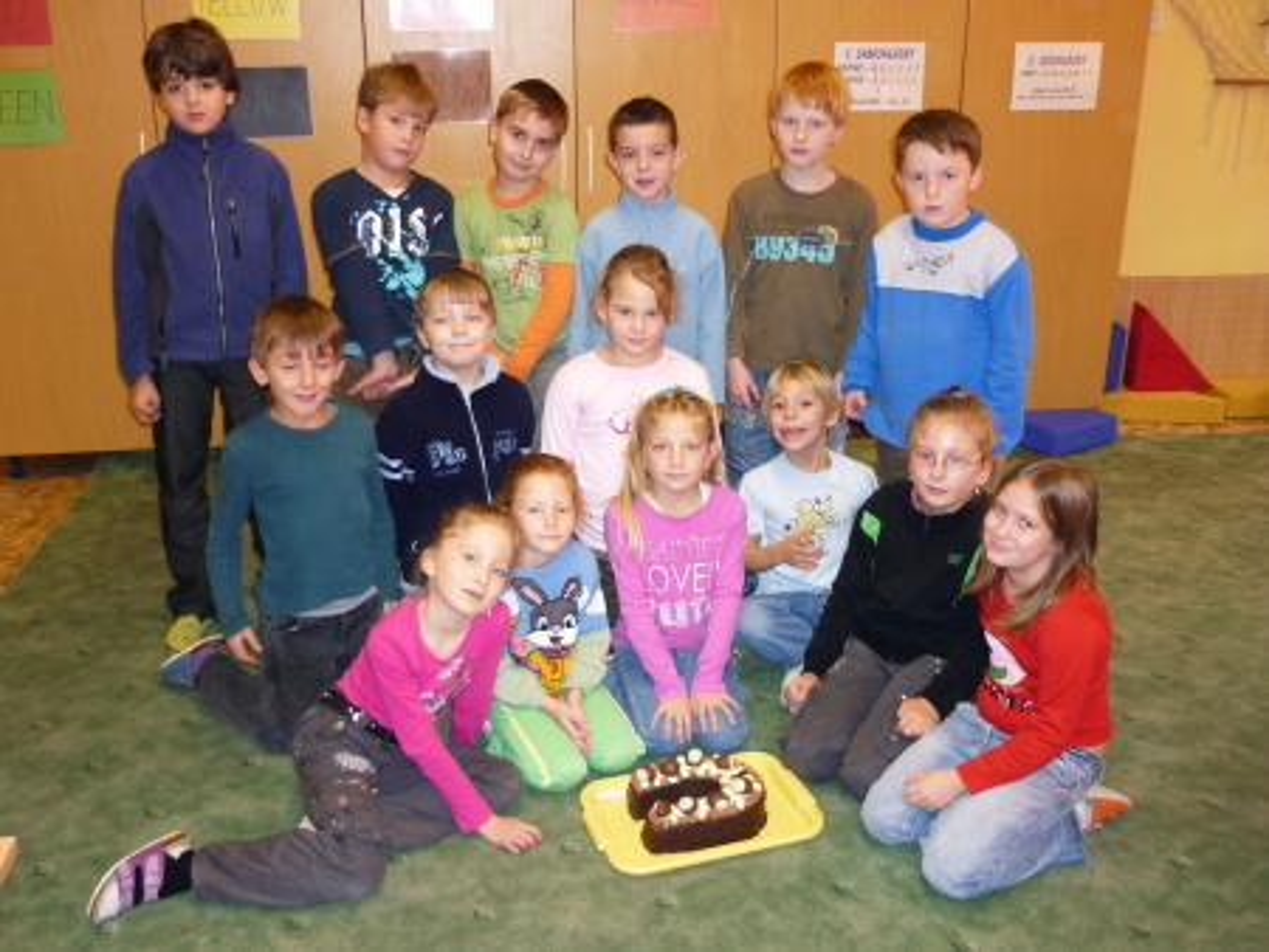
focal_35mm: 33
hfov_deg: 55.3
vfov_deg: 43.0
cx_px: 634
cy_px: 476
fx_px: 1210
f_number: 2.8
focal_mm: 5.5
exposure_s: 1/30
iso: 200
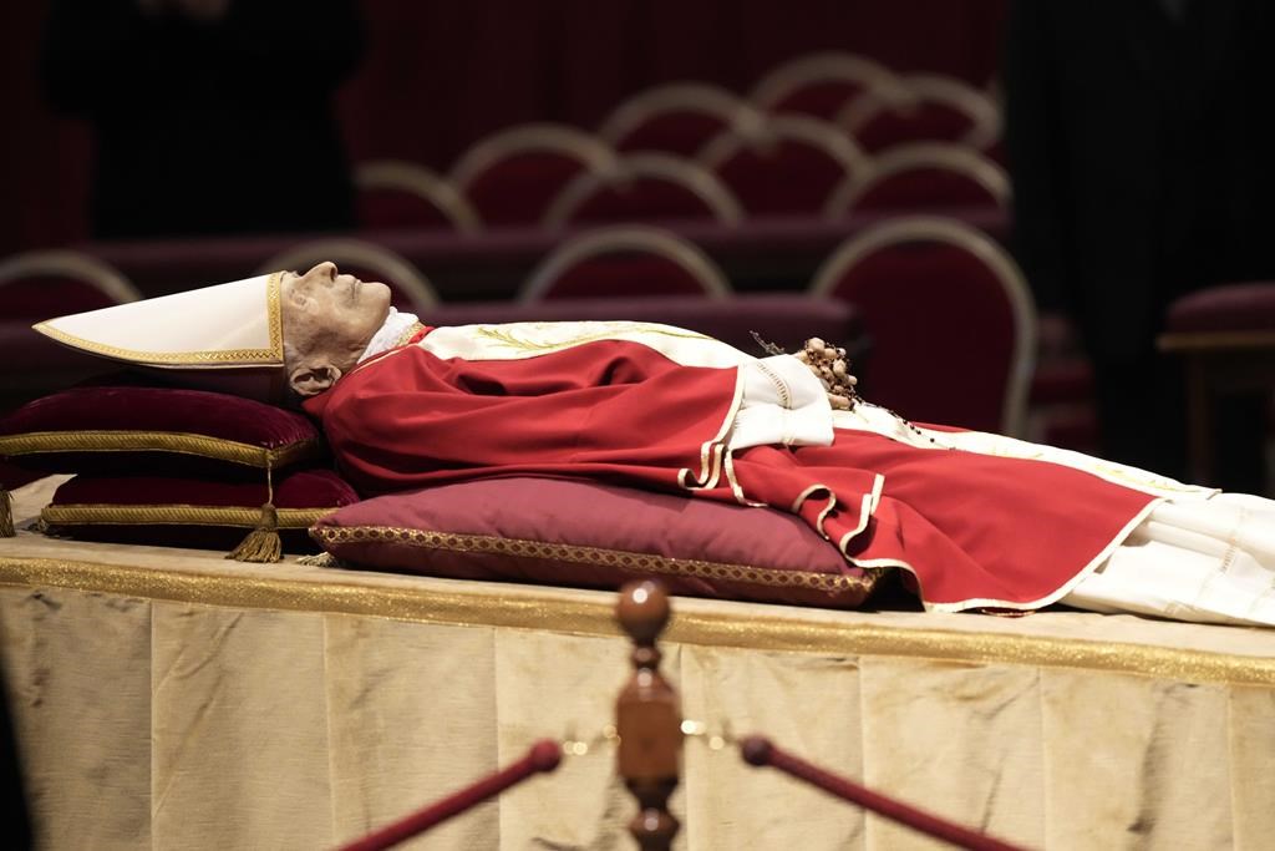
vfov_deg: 3.4
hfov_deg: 5.2
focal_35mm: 400
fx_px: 14168
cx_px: 638
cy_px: 426
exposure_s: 1/320
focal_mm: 400
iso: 6400
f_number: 3.5
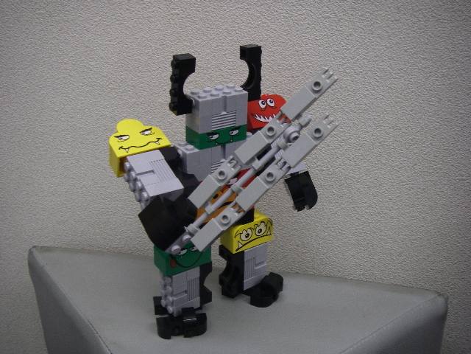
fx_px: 517
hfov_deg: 49.0
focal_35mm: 38
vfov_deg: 37.7
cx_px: 236
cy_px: 177
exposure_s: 1/20
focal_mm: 6.3
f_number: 3.3
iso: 160
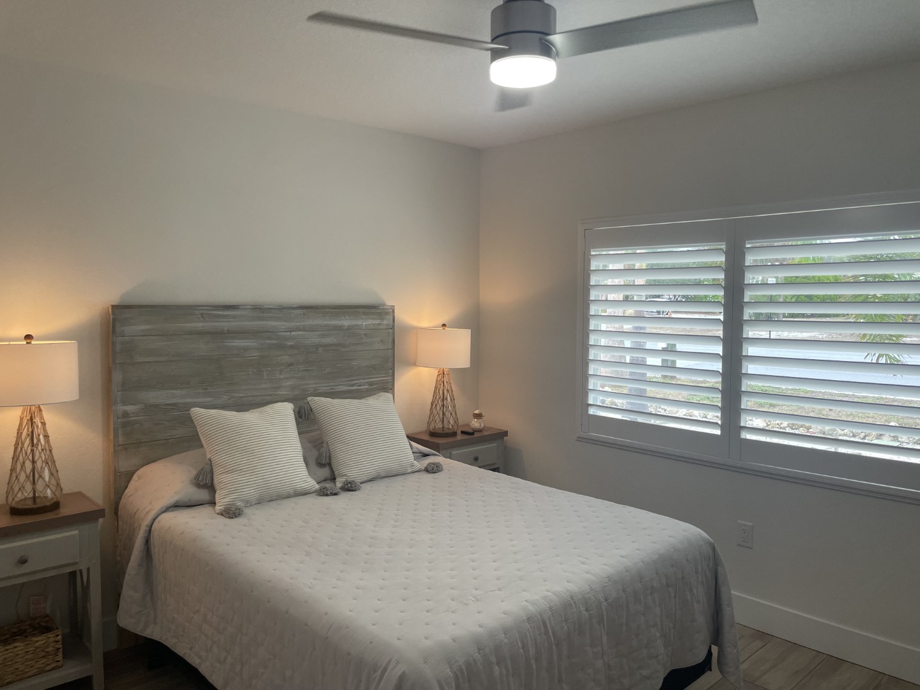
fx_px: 691
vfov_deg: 53.1
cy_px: 345
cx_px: 460
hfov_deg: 67.3
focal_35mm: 26
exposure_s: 1/120
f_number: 1.6
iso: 125
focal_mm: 4.2
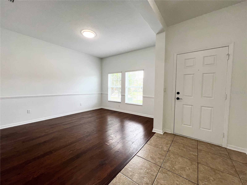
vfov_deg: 89.9
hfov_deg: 106.2
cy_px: 92
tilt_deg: -1.7
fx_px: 93
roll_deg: -0.5
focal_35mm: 13
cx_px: 124
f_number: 1.8
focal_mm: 1.57
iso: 100
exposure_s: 1/120
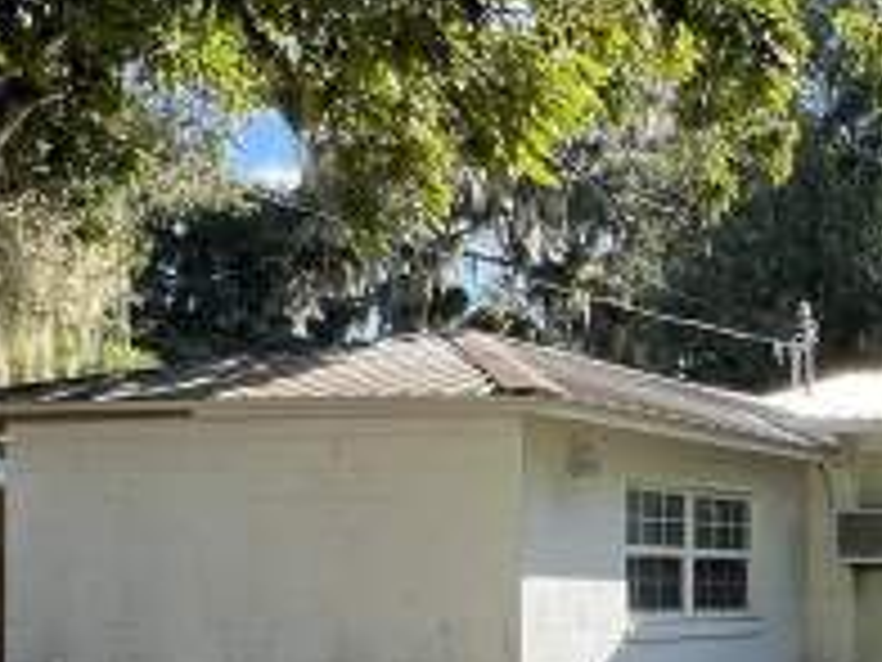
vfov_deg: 24.9
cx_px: 1184
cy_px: 597
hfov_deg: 27.4
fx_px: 1452
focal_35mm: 57
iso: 32
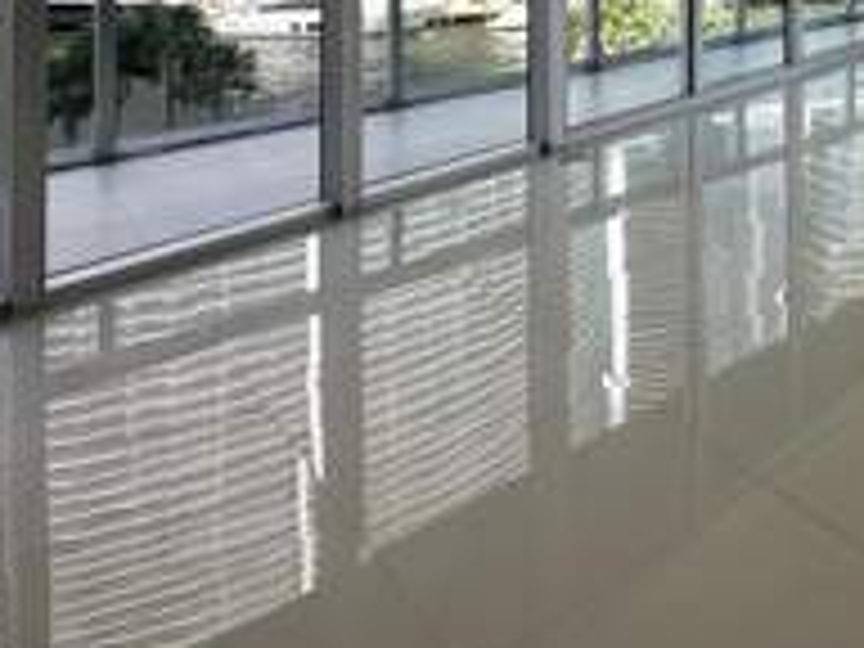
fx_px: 874
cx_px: 990
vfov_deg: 33.1
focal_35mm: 35
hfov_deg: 40.4
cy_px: -135
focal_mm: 2.22
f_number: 2.2
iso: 40
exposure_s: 1/378
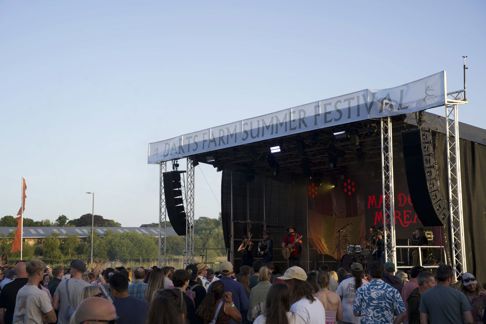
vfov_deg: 25.5
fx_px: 715
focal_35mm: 53
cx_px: 243
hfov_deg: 37.5
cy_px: 162
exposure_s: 1/100
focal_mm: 53
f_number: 6.3
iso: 100
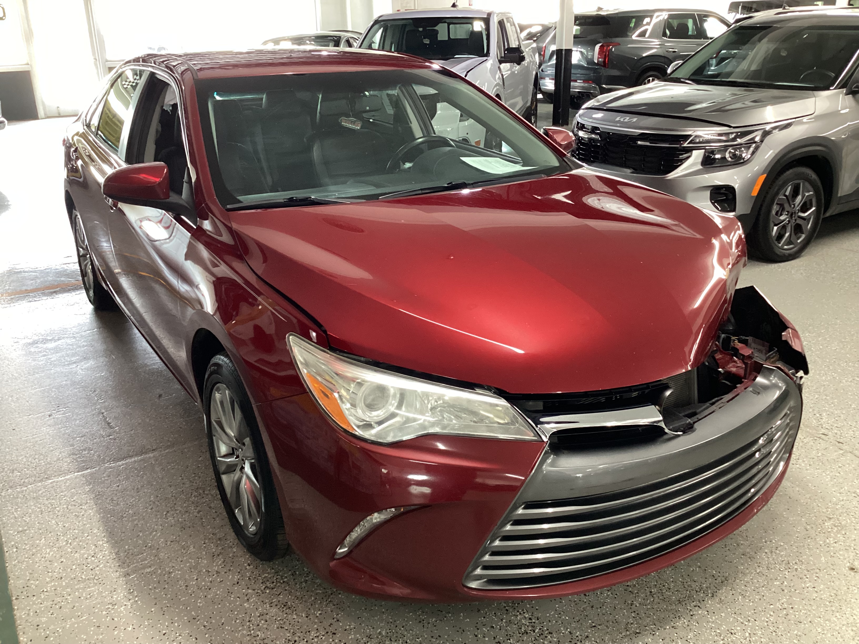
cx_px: 430
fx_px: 769
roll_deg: +1.4
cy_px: 322
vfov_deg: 45.4
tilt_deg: -22.4
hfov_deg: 58.4
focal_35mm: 31
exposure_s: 1/40
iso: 320
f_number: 2.4
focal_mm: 3.3
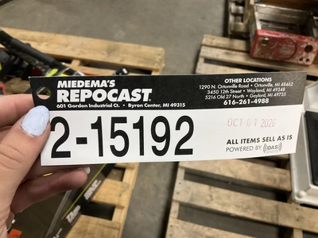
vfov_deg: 48.2
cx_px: 159
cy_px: 119
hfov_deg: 61.7
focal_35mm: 29
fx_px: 266
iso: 200
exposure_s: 1/60
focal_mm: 3
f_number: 1.8
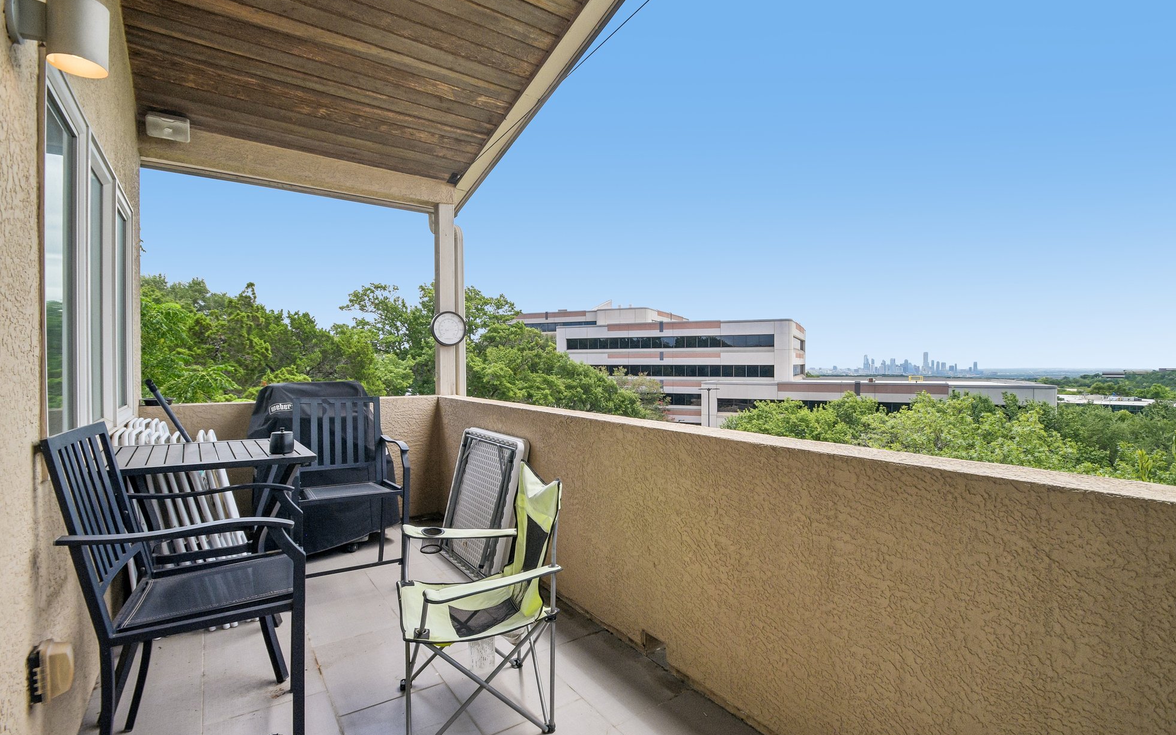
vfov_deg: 71.2
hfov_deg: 97.8
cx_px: 605
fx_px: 513
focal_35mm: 16
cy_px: 344
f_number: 8
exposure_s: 1/640
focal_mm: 10
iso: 400
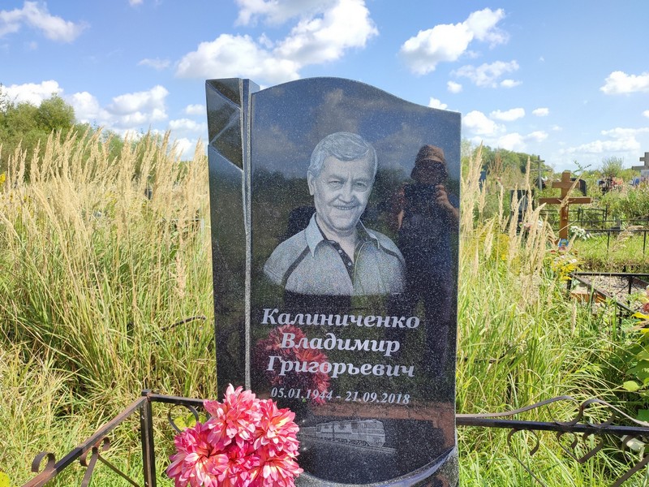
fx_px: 469
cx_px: 324
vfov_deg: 54.9
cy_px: 244
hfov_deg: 69.4
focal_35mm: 25
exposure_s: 1/411
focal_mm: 6.04
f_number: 1.9
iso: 50
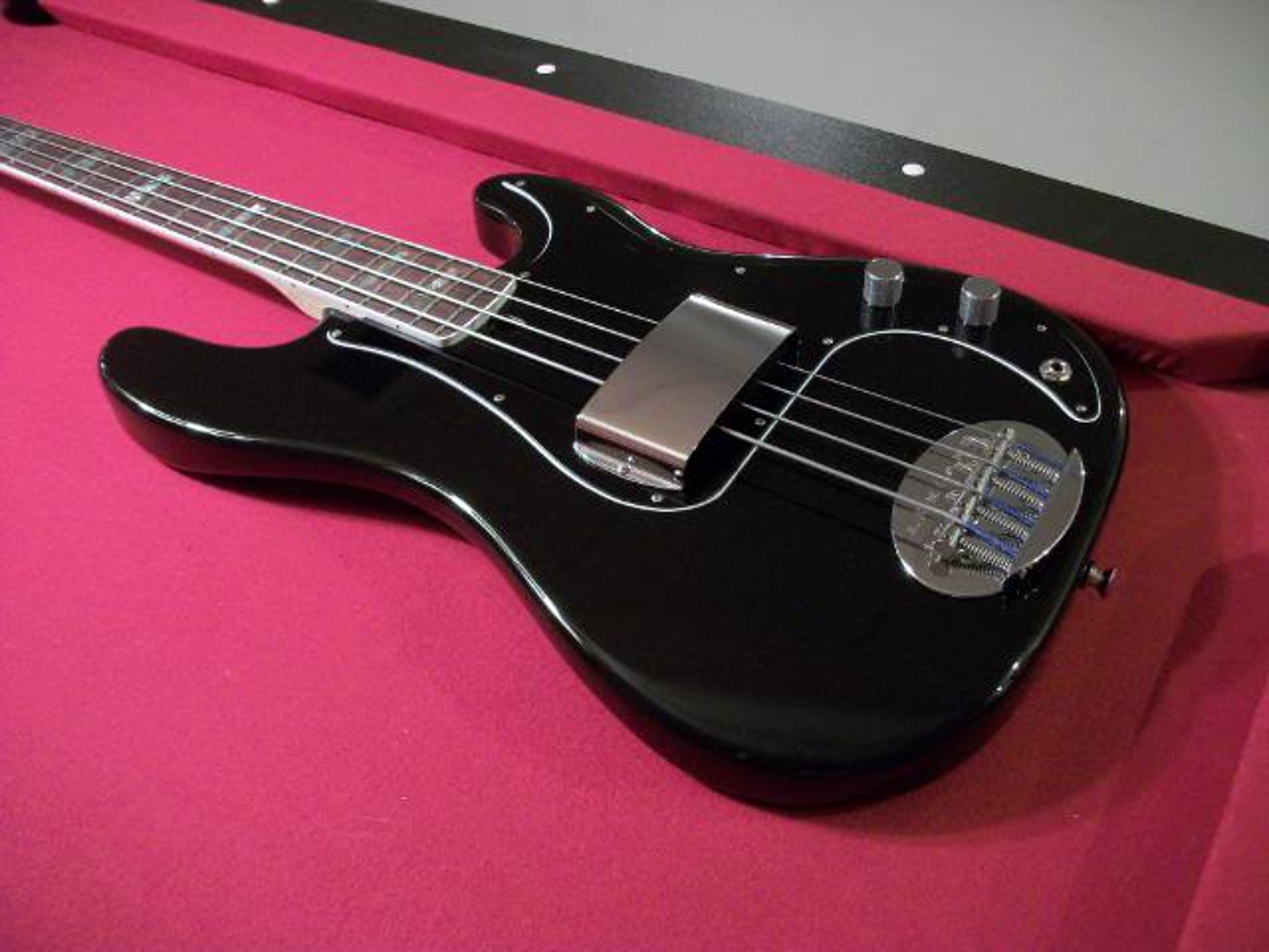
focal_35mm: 32
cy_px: 476
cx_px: 634
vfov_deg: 44.2
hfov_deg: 56.8
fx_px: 1173
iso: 250
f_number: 2.9
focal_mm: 5.7
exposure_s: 1/8
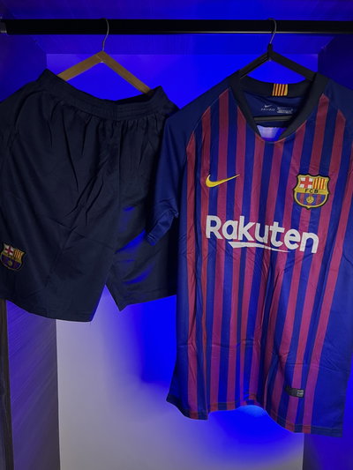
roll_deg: +0.9
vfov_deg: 67.3
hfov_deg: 53.1
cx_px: 176
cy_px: 235
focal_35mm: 26
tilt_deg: -5.1
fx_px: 353
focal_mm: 5.7
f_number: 1.5
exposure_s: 1/40
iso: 640
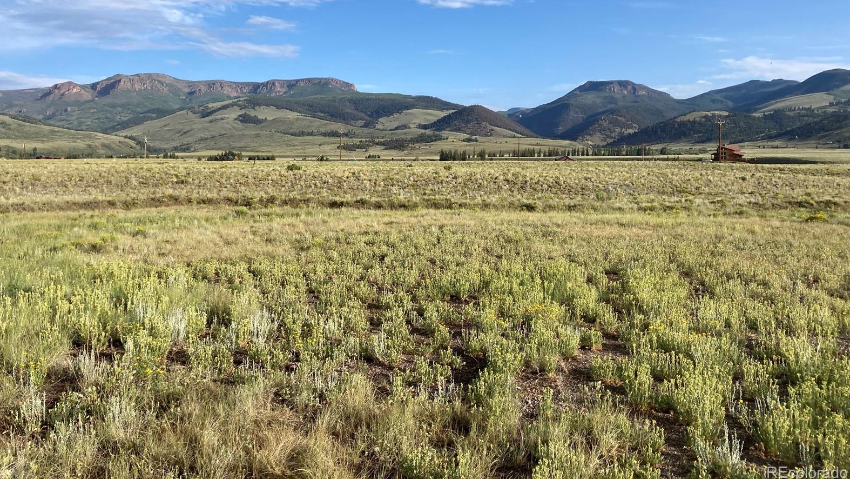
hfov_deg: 62.6
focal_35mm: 31
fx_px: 699
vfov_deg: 37.4
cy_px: 159
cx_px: 422
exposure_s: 1/1600
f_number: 1.8
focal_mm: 3.99
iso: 20
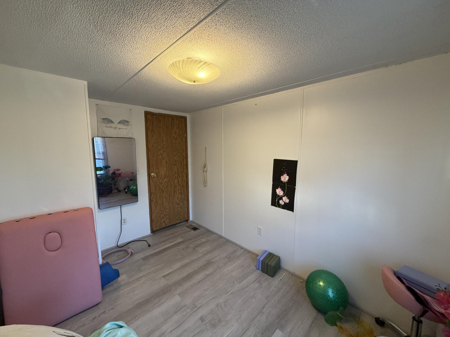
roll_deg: +0.4
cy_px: 168
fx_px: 182
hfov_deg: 102.1
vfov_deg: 85.7
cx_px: 225
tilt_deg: -8.4
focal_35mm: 14
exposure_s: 1/60
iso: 250
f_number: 2.2
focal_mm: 2.22
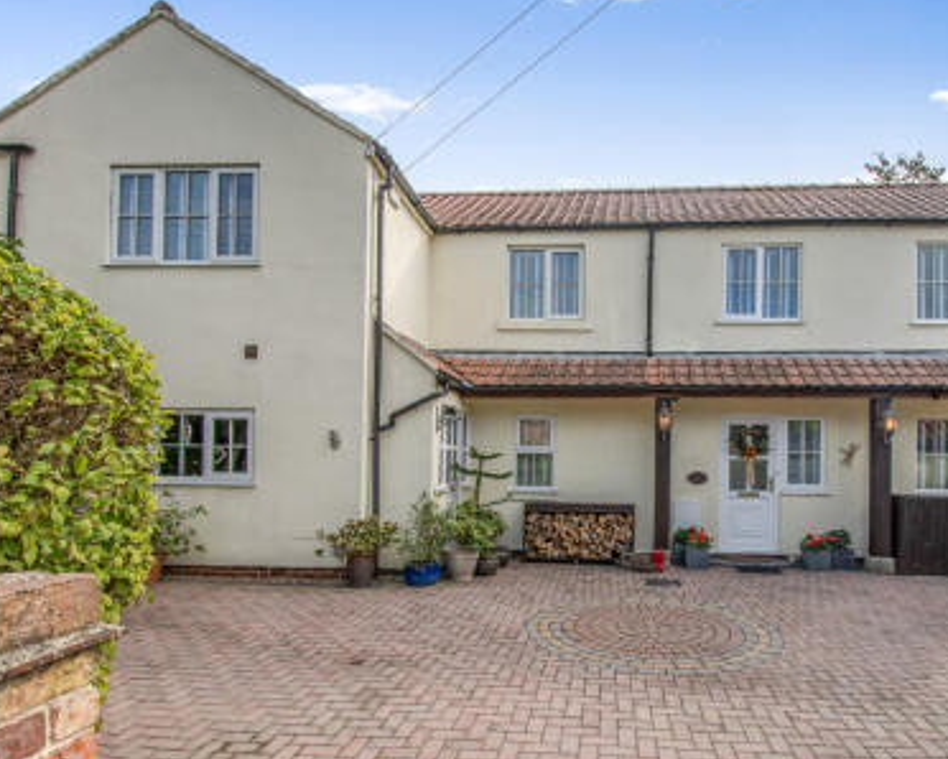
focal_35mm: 18
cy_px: 396
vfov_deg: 73.8
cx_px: 512
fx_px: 505
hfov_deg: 86.2
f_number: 8
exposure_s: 1/320
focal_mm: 10
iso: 200
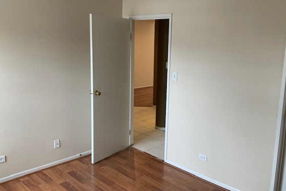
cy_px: 91
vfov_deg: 37.8
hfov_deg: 54.4
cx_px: 151
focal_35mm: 35
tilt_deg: -10.7
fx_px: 278
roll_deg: -2.0
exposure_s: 1/60
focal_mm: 3
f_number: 1.8
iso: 100
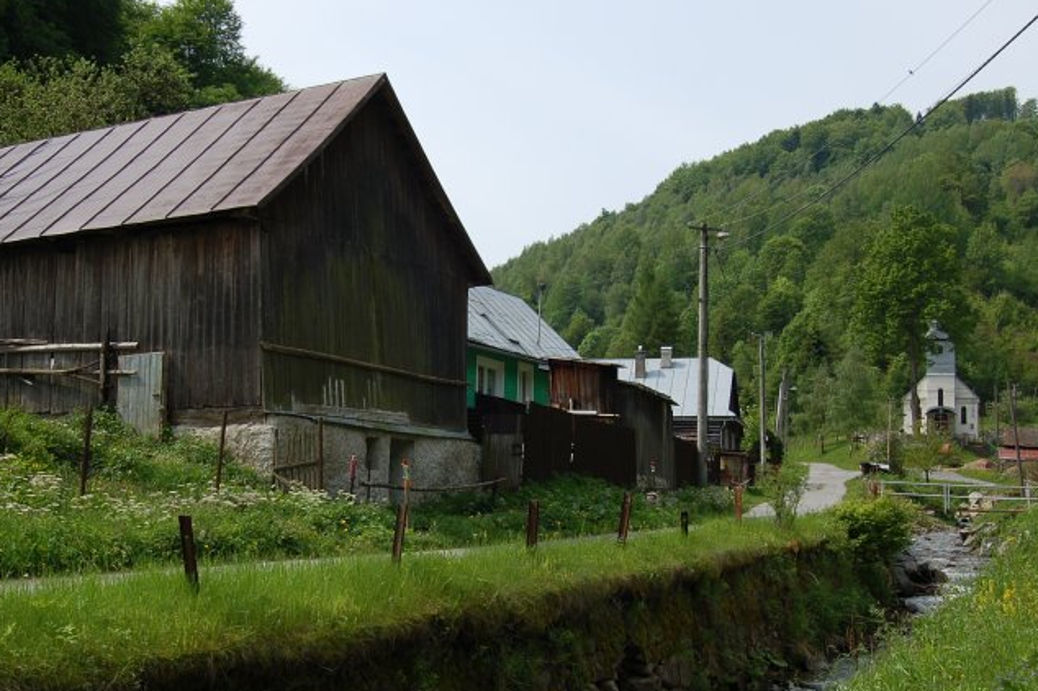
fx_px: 1527
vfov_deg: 25.5
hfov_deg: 37.4
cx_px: 414
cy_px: 404
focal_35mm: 53
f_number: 11
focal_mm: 28
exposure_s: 1/160
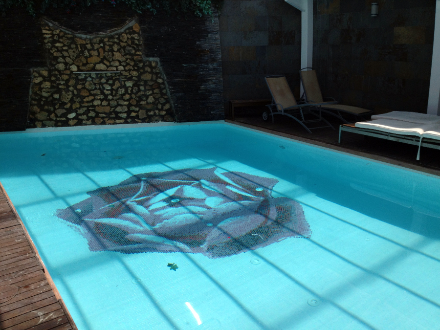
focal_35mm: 35
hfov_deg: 52.6
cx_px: 220
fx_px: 445
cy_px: 165
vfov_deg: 40.7
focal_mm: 4.28
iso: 64
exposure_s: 1/1842
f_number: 2.4
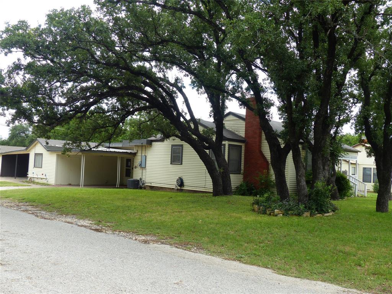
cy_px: 147
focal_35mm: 35
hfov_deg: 52.6
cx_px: 196
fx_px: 396
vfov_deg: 40.7
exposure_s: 1/320
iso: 100
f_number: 4
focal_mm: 6.3
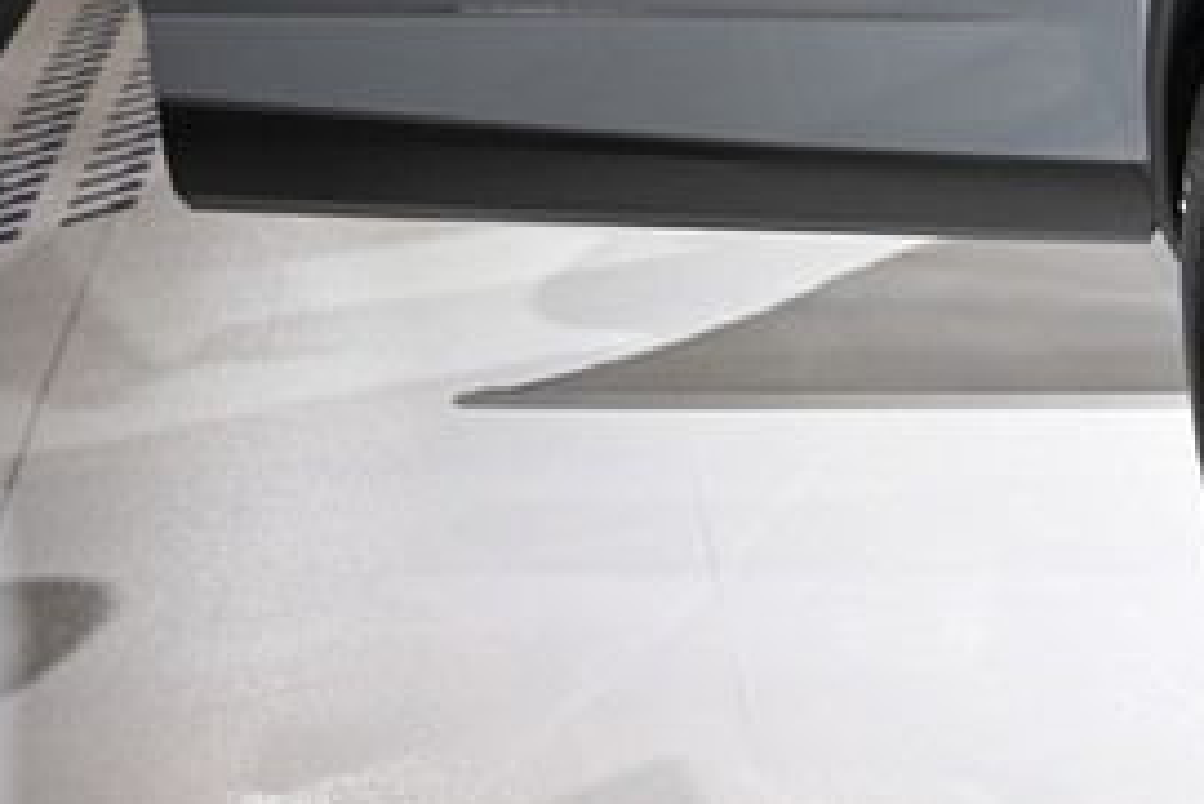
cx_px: 1675
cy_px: -76
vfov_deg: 19.0
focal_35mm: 69
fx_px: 2309
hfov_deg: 24.4
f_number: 4.5
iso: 400
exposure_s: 1/160
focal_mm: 24
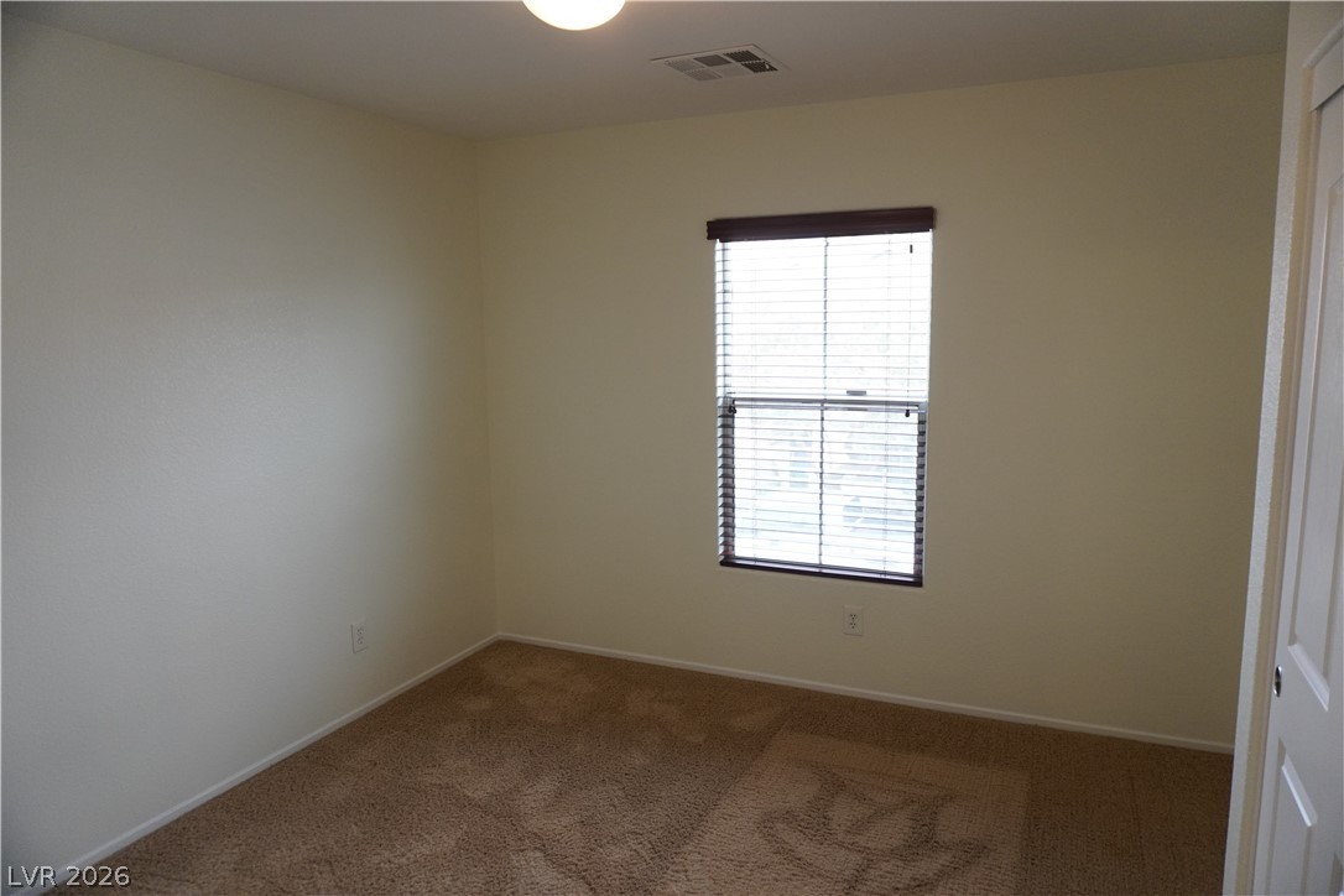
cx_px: 672
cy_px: 448
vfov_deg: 53.1
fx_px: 896
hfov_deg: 73.7
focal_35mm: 24
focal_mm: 16
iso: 1000
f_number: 3.5
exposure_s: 1/125
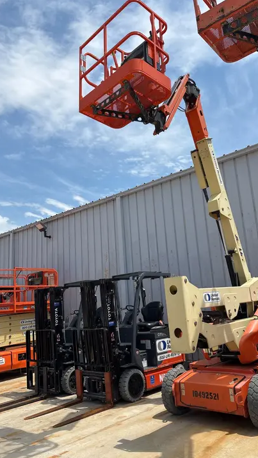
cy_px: 234
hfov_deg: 40.2
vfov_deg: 66.1
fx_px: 353
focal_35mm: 29
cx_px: 133
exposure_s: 1/4329
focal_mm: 5.96
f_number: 1.6
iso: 50
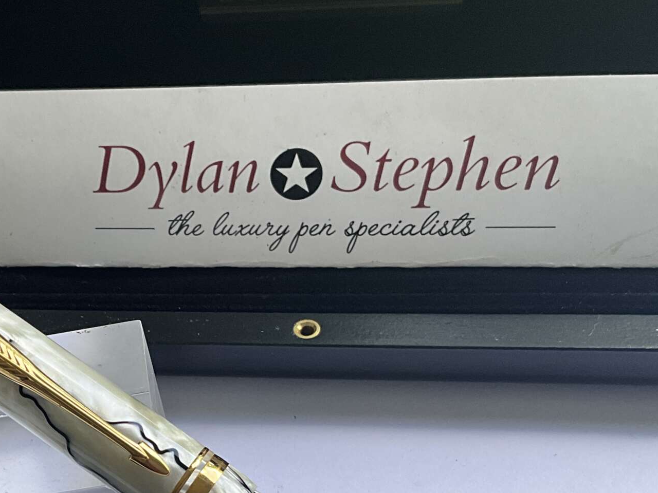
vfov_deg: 24.7
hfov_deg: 32.6
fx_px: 1102
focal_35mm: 58
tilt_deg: -50.9
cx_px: 167
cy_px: 407
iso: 50
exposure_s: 1/122
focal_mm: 3
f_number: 1.8
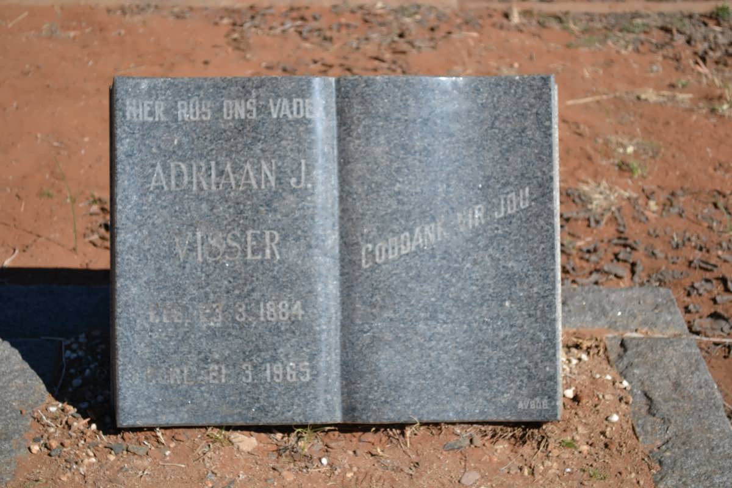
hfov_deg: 24.6
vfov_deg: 16.6
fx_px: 1677
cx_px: 366
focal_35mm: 82
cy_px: 244
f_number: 5.6
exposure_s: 1/125
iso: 110
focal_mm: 55
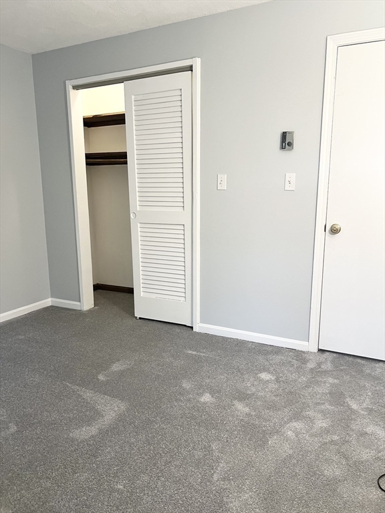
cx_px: 192
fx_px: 386
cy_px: 256
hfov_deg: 53.1
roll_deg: +2.0
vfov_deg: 67.3
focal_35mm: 26
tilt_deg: -8.9
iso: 80
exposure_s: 1/60
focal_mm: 5.7
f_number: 1.5
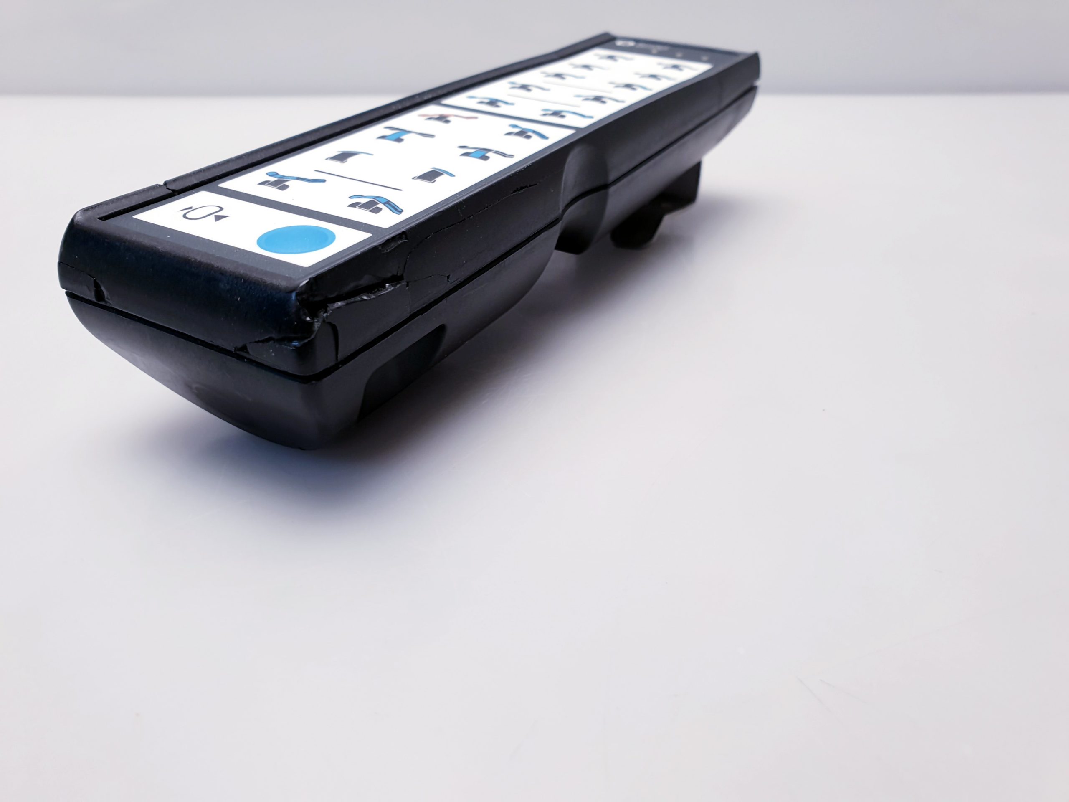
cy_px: 401
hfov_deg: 67.3
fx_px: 803
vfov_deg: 53.1
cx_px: 534
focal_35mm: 26
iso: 64
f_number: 2.4
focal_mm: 4.3
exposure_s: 1/50
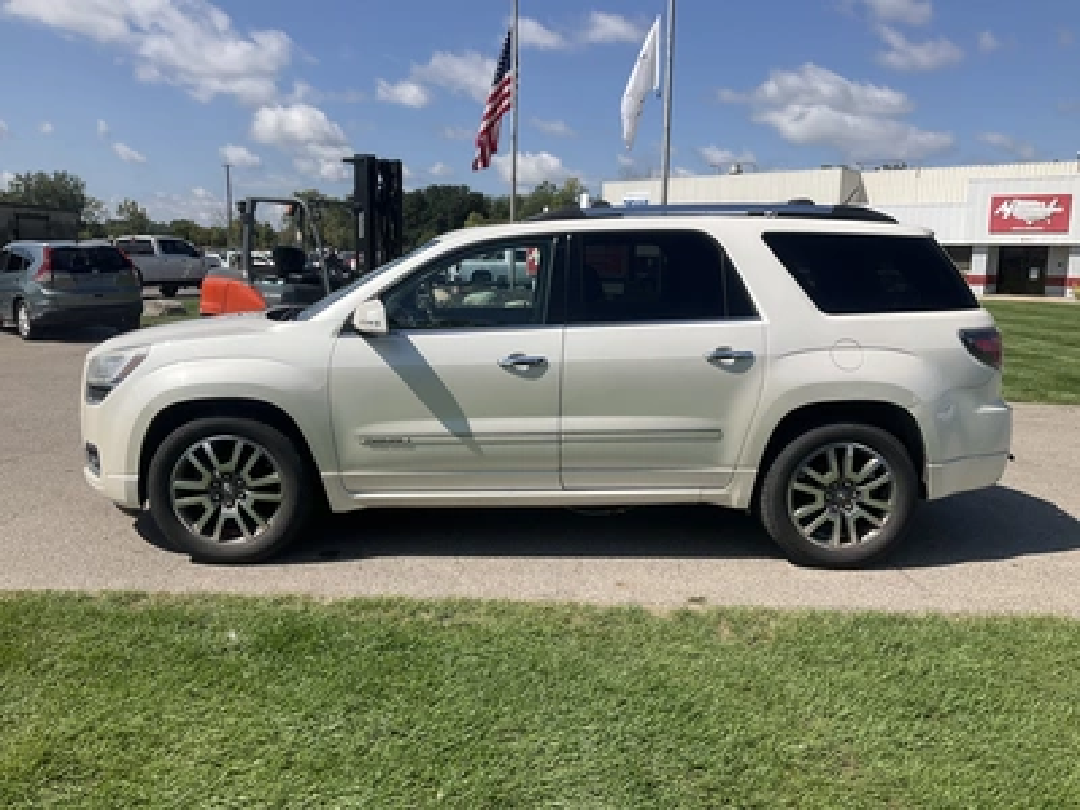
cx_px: 540
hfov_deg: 61.7
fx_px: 905
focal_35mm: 29
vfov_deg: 48.2
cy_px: 405
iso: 25
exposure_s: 1/2427
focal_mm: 3
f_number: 1.8
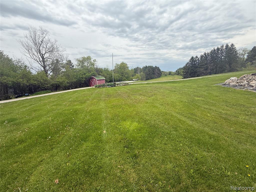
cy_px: 96
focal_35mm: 14
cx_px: 128
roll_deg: +4.1
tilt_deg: -8.5
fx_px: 104
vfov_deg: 85.7
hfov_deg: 102.1
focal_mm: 2.22
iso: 50
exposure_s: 1/751
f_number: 2.2
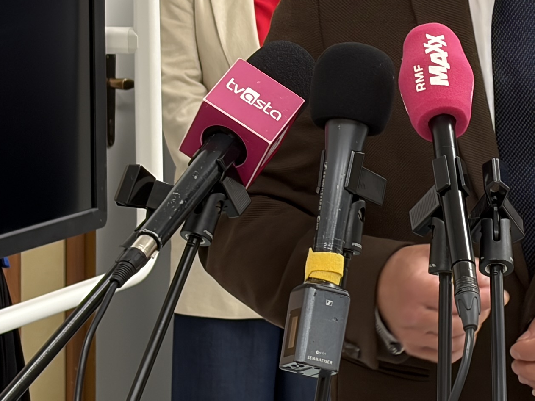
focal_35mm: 166
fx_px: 2565
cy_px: 72
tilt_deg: -3.2
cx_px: 516
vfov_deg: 8.9
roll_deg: -0.1
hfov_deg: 11.8
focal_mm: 5.96
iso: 40
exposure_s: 1/50
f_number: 1.6
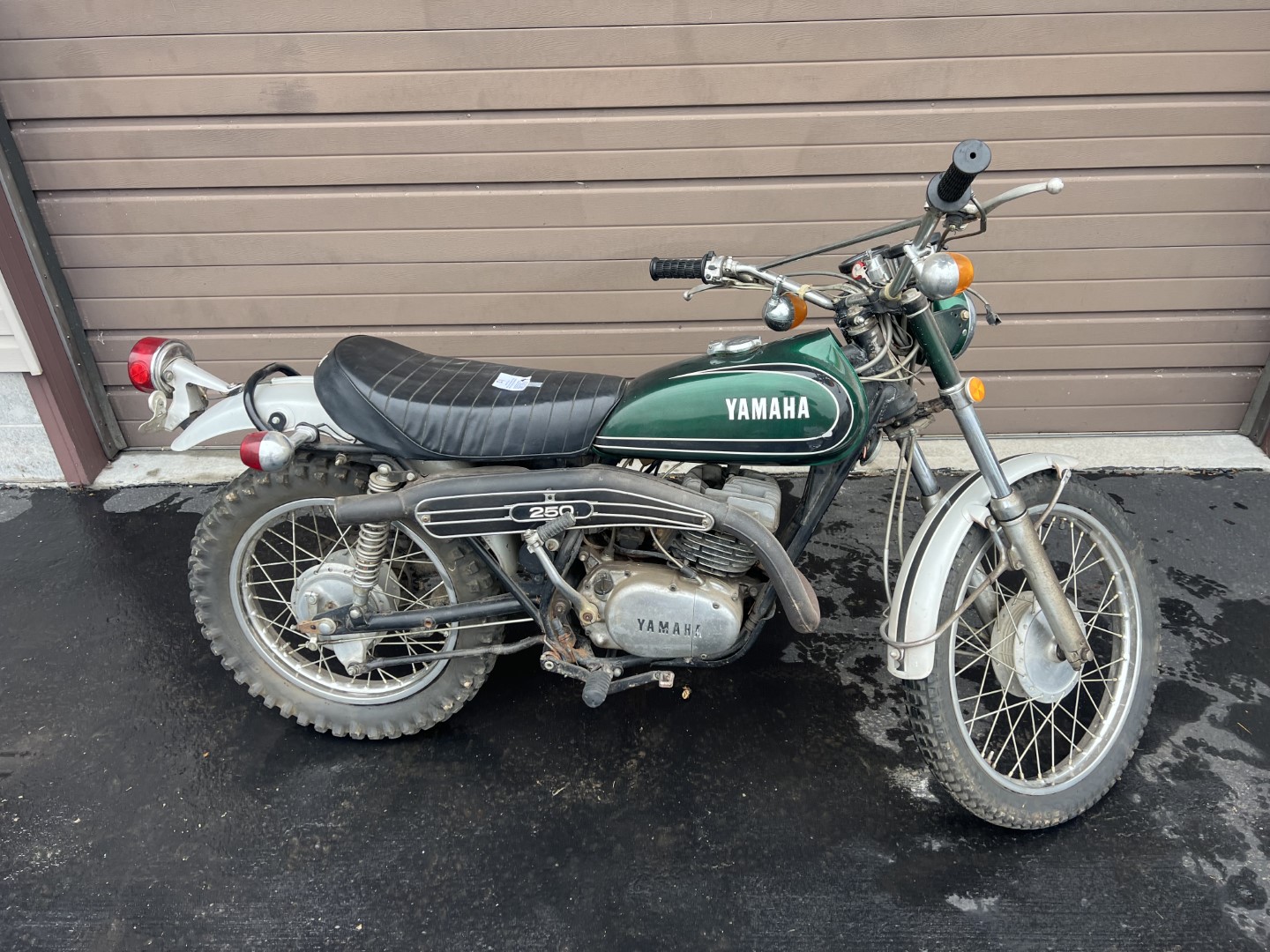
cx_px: 635
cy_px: 476
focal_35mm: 26
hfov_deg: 67.3
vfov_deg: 53.1
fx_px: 954
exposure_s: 1/377
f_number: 1.5
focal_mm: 5.7
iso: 50
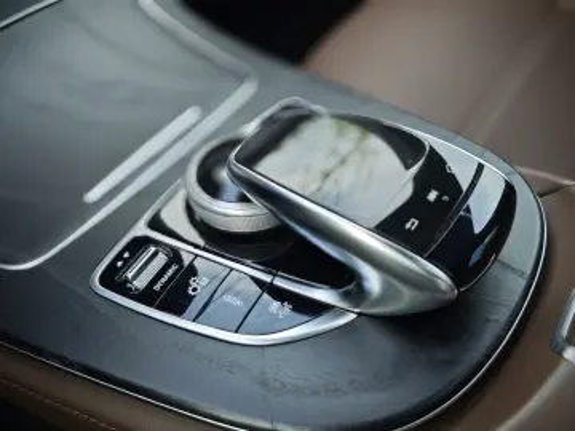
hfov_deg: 52.6
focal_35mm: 35
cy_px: 216
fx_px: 581
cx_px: 288
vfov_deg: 40.7
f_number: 1.4
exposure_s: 1/136
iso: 50
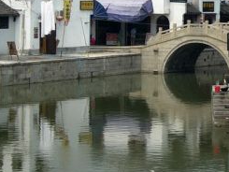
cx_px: 187
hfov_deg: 10.5
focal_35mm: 188
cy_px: 59
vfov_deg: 7.9
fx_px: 1244
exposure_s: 1/745
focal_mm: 19.1
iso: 64
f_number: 4.3
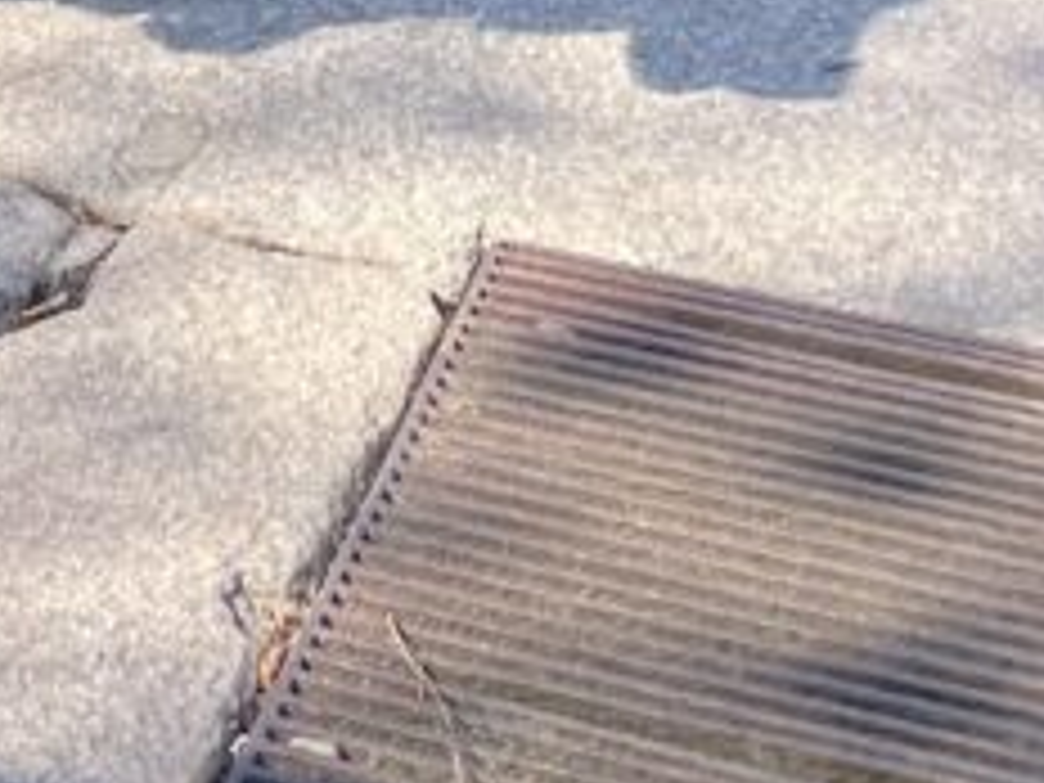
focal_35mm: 131
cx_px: -207
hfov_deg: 14.6
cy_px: -1156
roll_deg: +1.2
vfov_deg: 9.8
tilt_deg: -9.1
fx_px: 3951
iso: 32
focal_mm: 4.2
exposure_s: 1/979
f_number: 1.6
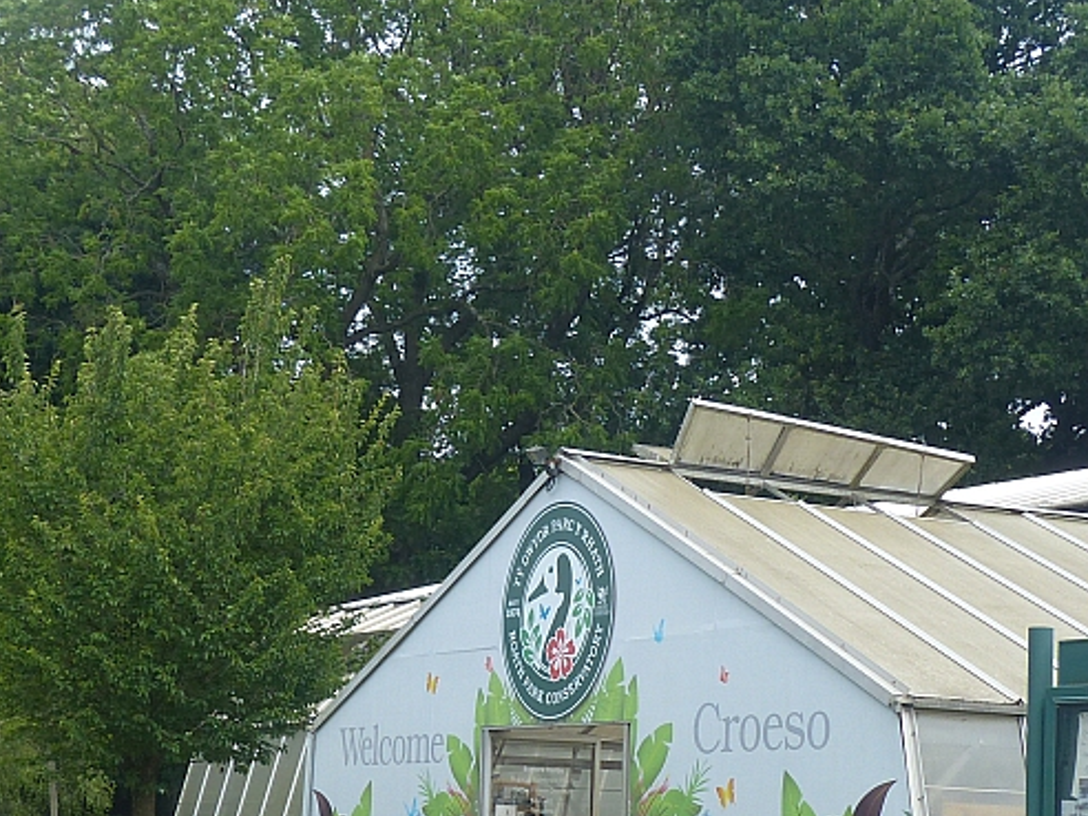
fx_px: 2420
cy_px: 619
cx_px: 498
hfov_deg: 25.3
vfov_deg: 19.0
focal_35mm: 77
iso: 100
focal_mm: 6.6
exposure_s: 1/500
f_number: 4
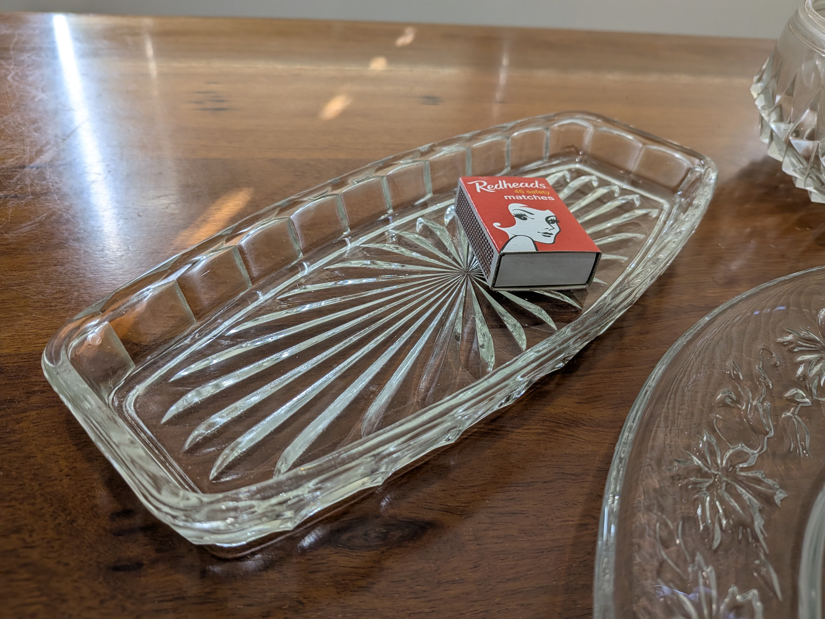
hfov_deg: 71.6
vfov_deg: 56.8
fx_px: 572
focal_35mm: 24
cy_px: 310
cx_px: 412
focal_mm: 4.53
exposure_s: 1/100
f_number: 1.7
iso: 58
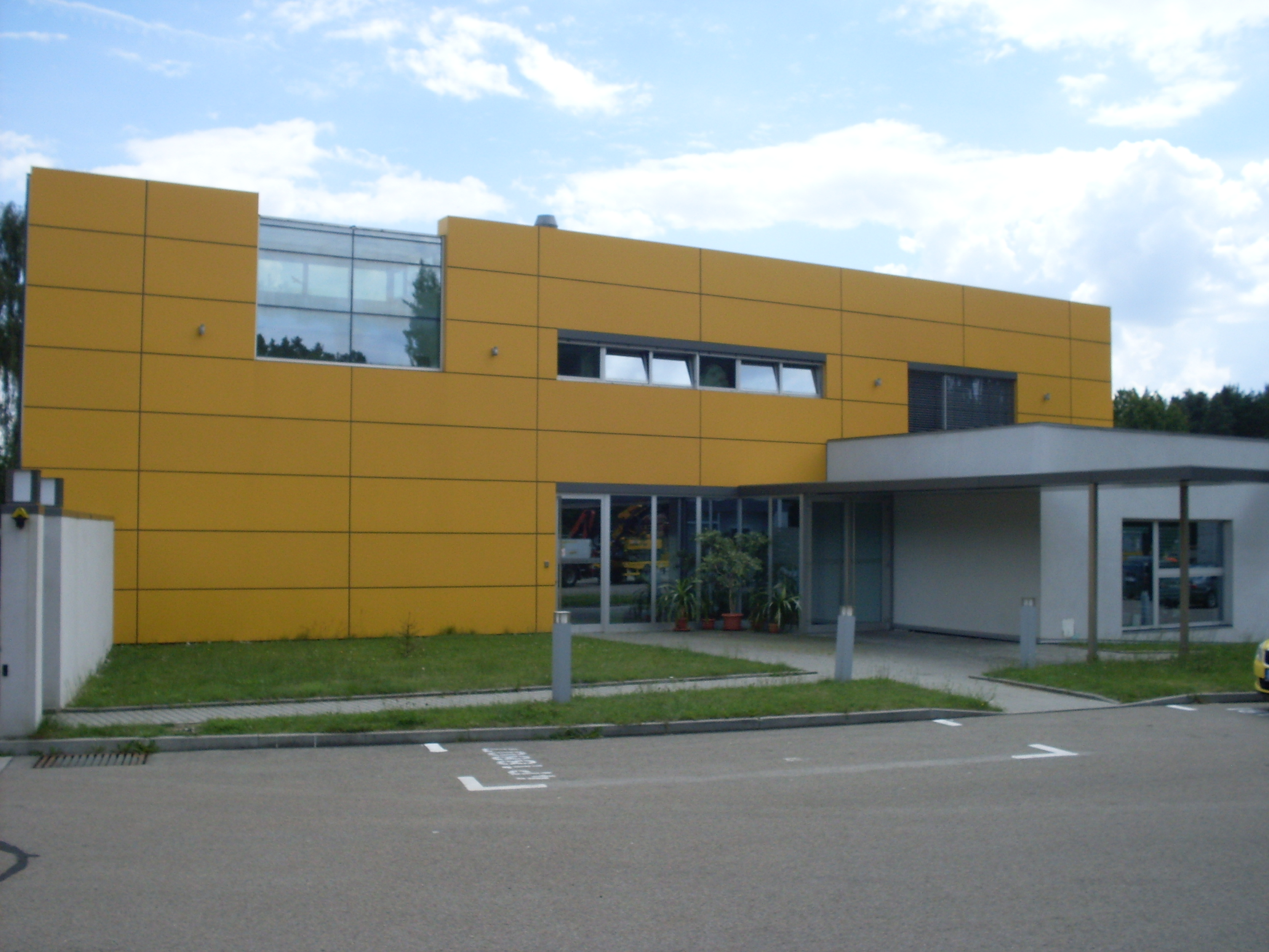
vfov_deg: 37.7
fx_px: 1393
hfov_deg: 49.0
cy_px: 476
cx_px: 634
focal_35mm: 38
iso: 80
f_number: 8.4
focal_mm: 6.3
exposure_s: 1/250
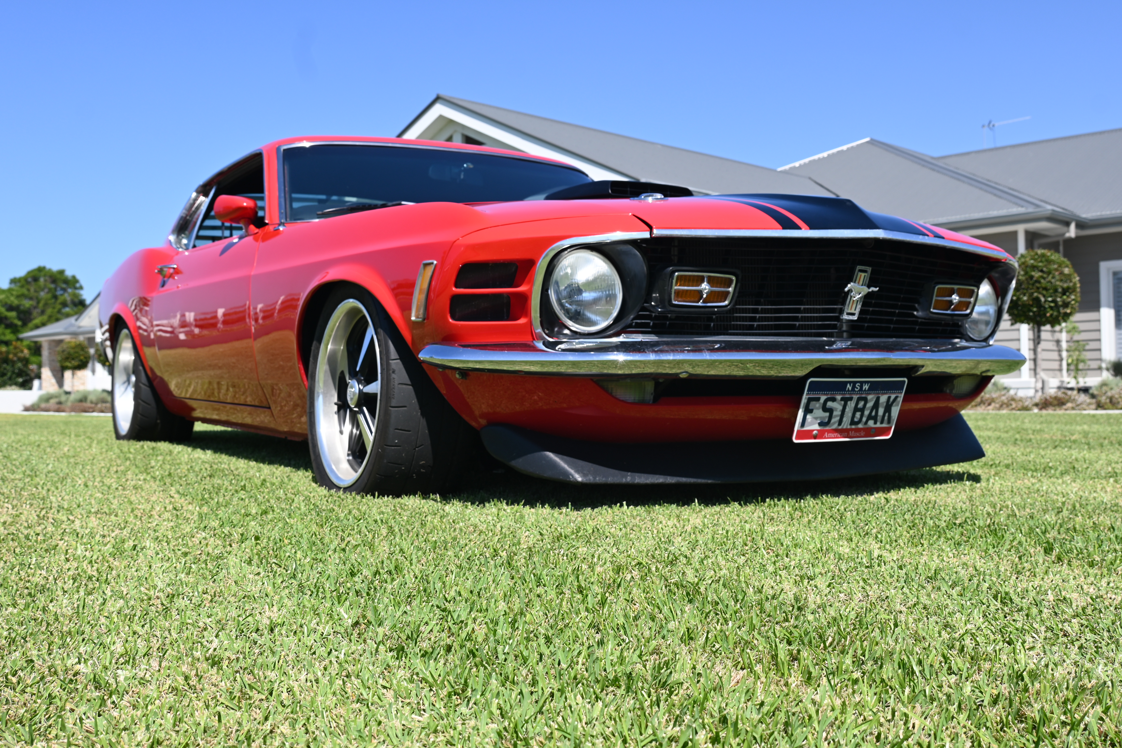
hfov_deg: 49.6
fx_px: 1215
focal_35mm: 39
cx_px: 561
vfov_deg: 34.2
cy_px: 374
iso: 100
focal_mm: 26
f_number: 6.3
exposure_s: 1/320
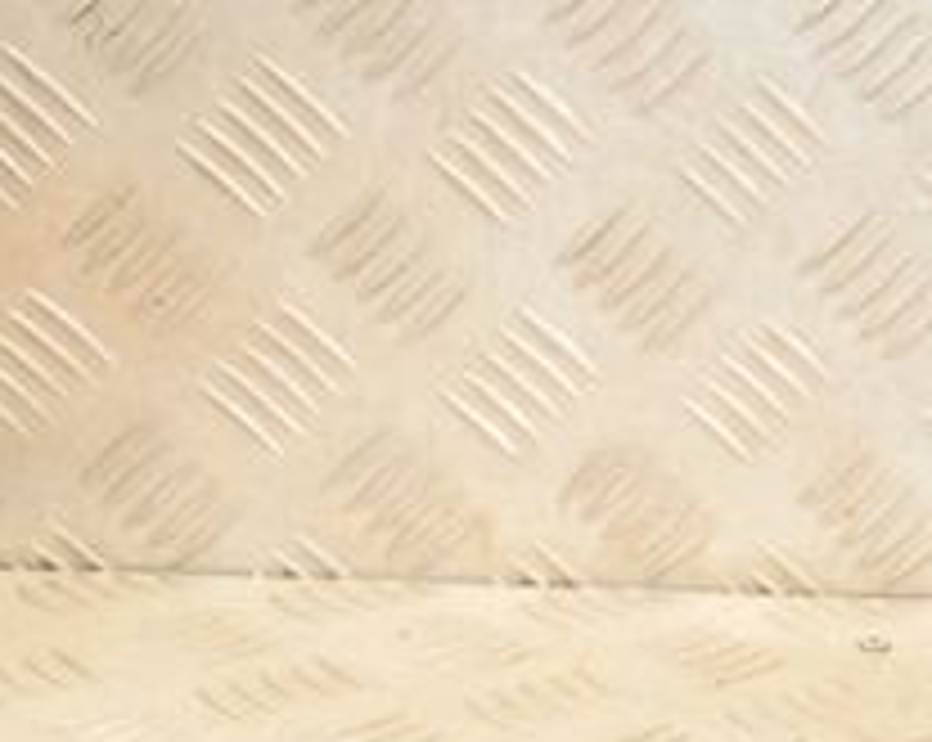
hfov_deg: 14.8
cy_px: 454
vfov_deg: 12.6
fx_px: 3360
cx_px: 1364
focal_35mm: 122
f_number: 6.3
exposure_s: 1/160
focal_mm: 28
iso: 1600
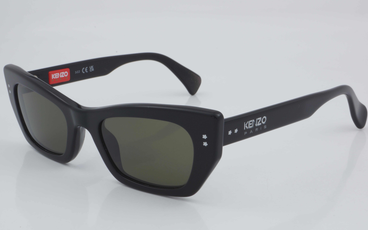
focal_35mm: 77
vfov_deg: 16.9
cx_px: 185
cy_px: 122
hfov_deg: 26.8
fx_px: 772
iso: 100
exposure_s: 1/3
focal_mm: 50
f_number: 32
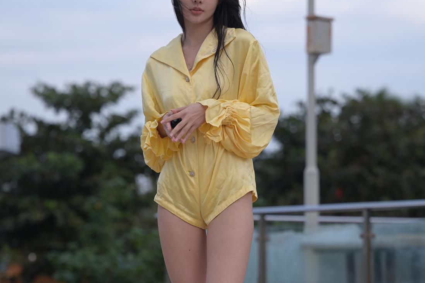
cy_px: 185
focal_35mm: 137
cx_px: 213
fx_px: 1617
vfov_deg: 10.0
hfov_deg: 15.0
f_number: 3.2
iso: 140
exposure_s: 1/500
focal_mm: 91
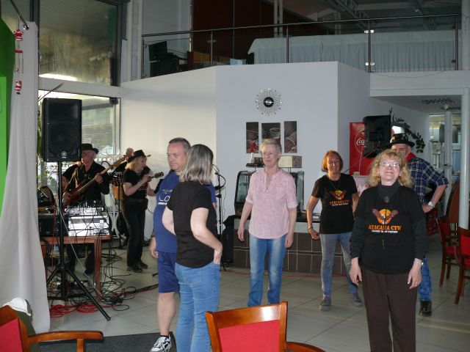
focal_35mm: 35
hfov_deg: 52.6
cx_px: 235
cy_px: 176
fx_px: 475
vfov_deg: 40.7
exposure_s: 1/30
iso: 160
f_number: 2.8
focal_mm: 7.4
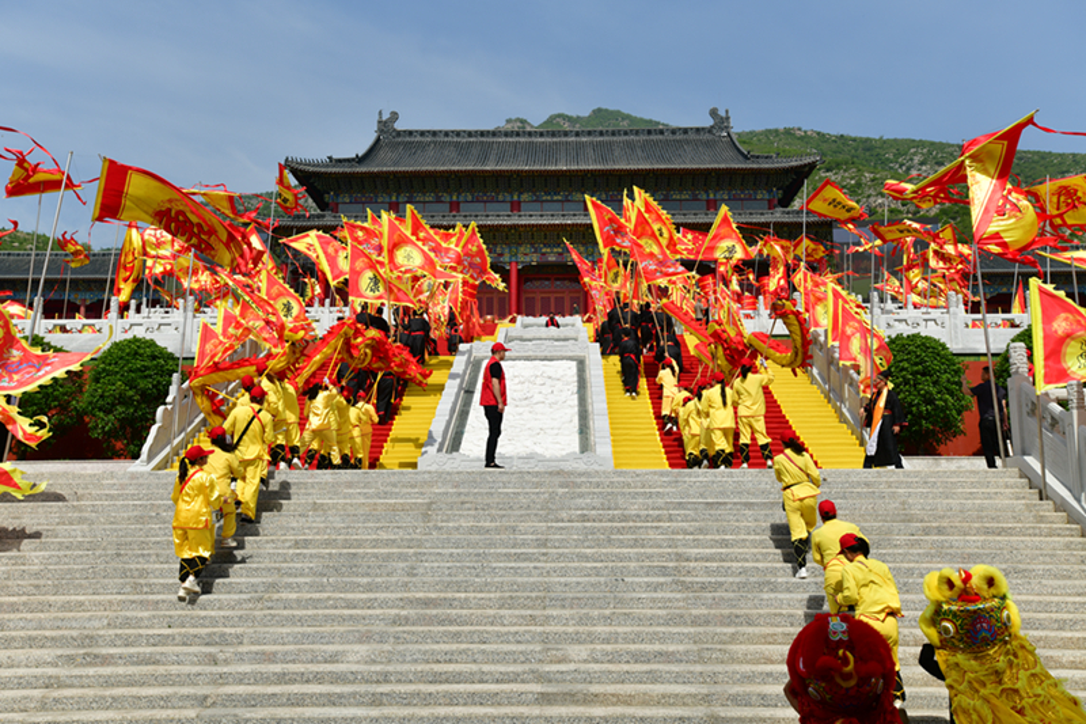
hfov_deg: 54.4
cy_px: 362
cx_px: 543
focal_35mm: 35
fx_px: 1056
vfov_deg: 37.8
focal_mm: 35
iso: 160
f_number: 10
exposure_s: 1/400
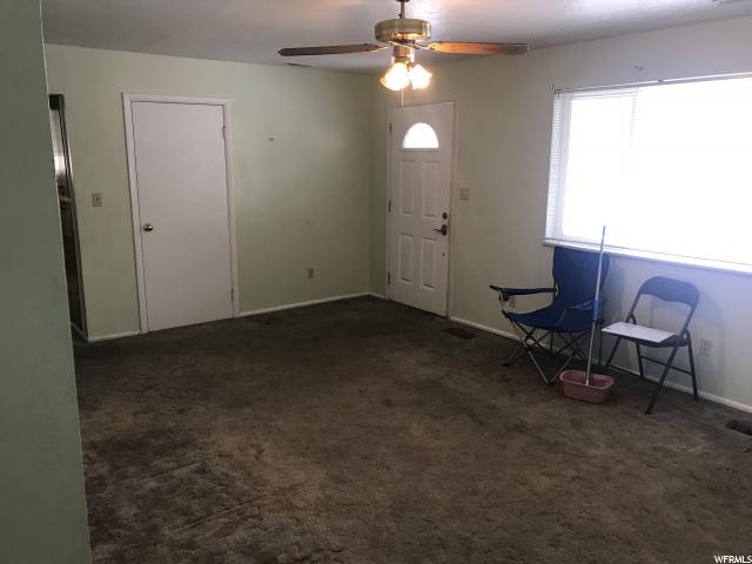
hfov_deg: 63.4
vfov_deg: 49.7
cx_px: 376
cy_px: 282
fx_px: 608
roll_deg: -0.7
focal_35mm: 28
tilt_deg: -12.6
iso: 32
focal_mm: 3.99
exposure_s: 1/24
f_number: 1.8
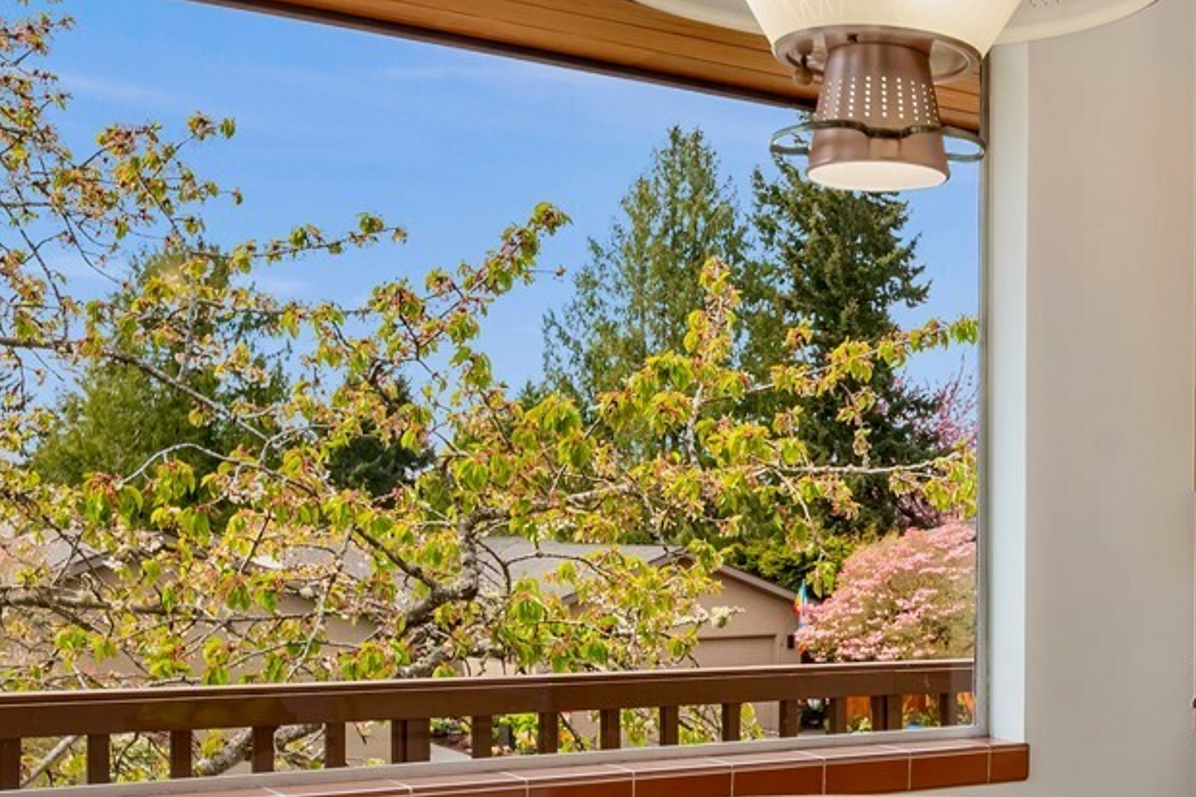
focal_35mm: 52
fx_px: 1727
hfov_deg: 35.3
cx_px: 1138
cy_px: 784
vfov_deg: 24.8
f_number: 7.1
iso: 100
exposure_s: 1/15
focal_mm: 19
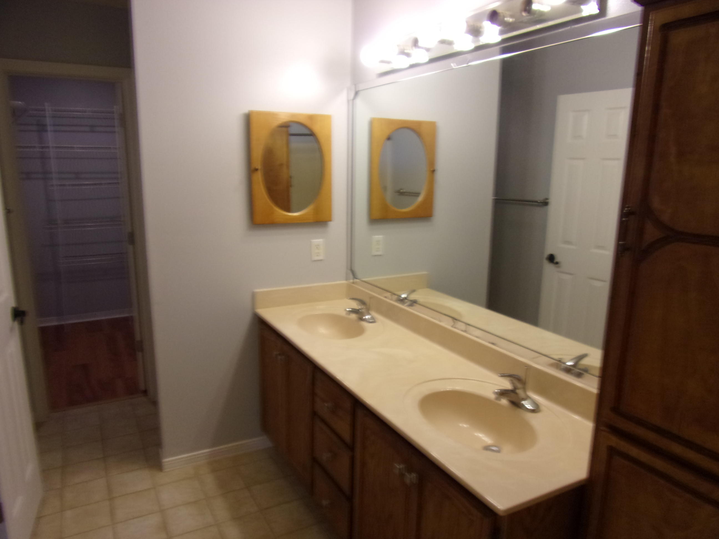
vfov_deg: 56.8
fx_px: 498
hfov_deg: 71.6
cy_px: 270
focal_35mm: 24
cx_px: 360
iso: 123
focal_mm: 4.3
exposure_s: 1/34
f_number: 3.3
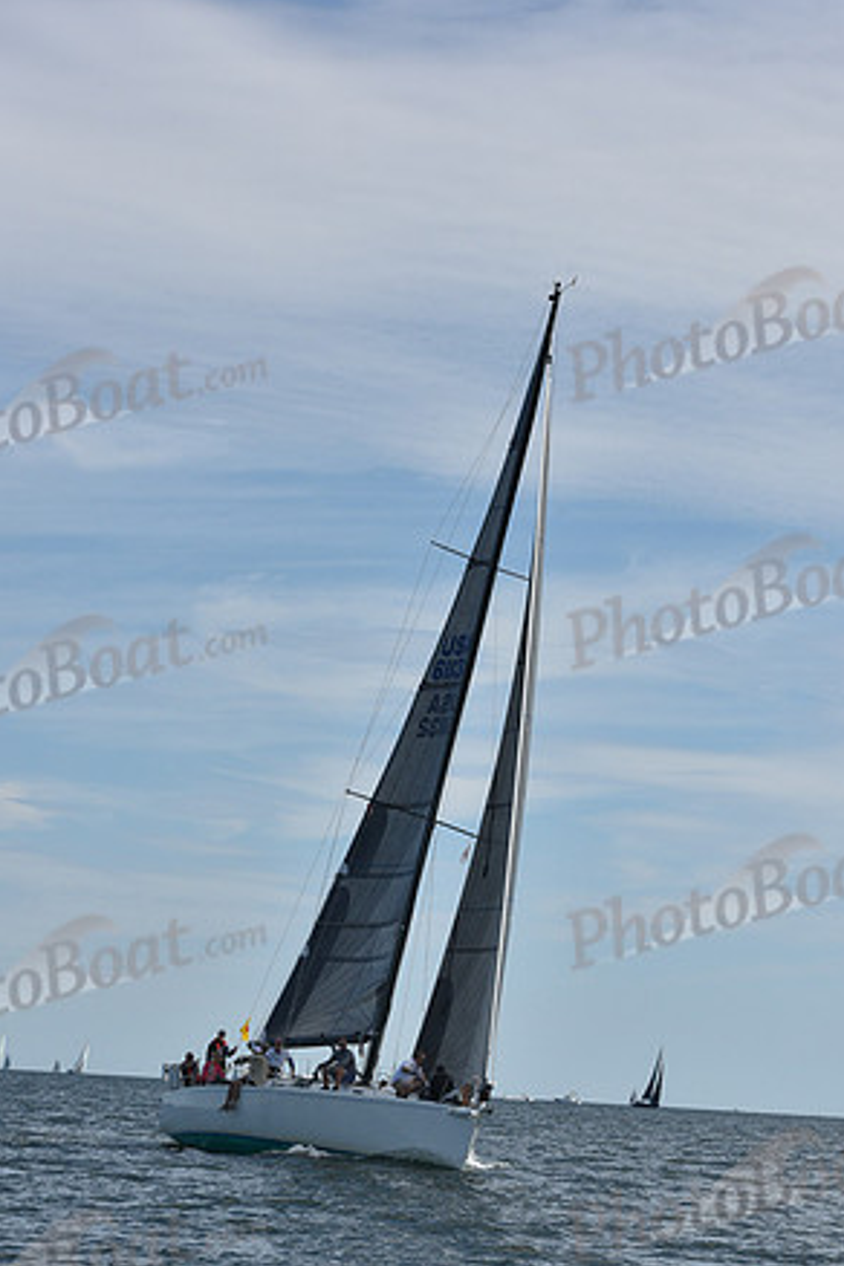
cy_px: 786
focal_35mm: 114
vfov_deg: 17.9
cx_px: 418
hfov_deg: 12.0
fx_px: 4009
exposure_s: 1/1000
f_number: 11
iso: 320
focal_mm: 86
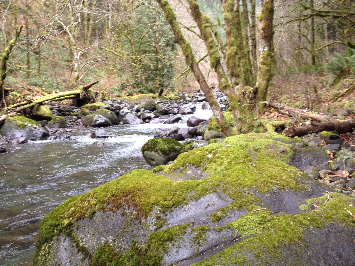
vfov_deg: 40.7
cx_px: 178
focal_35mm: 35
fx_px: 359
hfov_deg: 52.6
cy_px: 133
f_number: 2.4
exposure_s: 1/20
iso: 100
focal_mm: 4.28
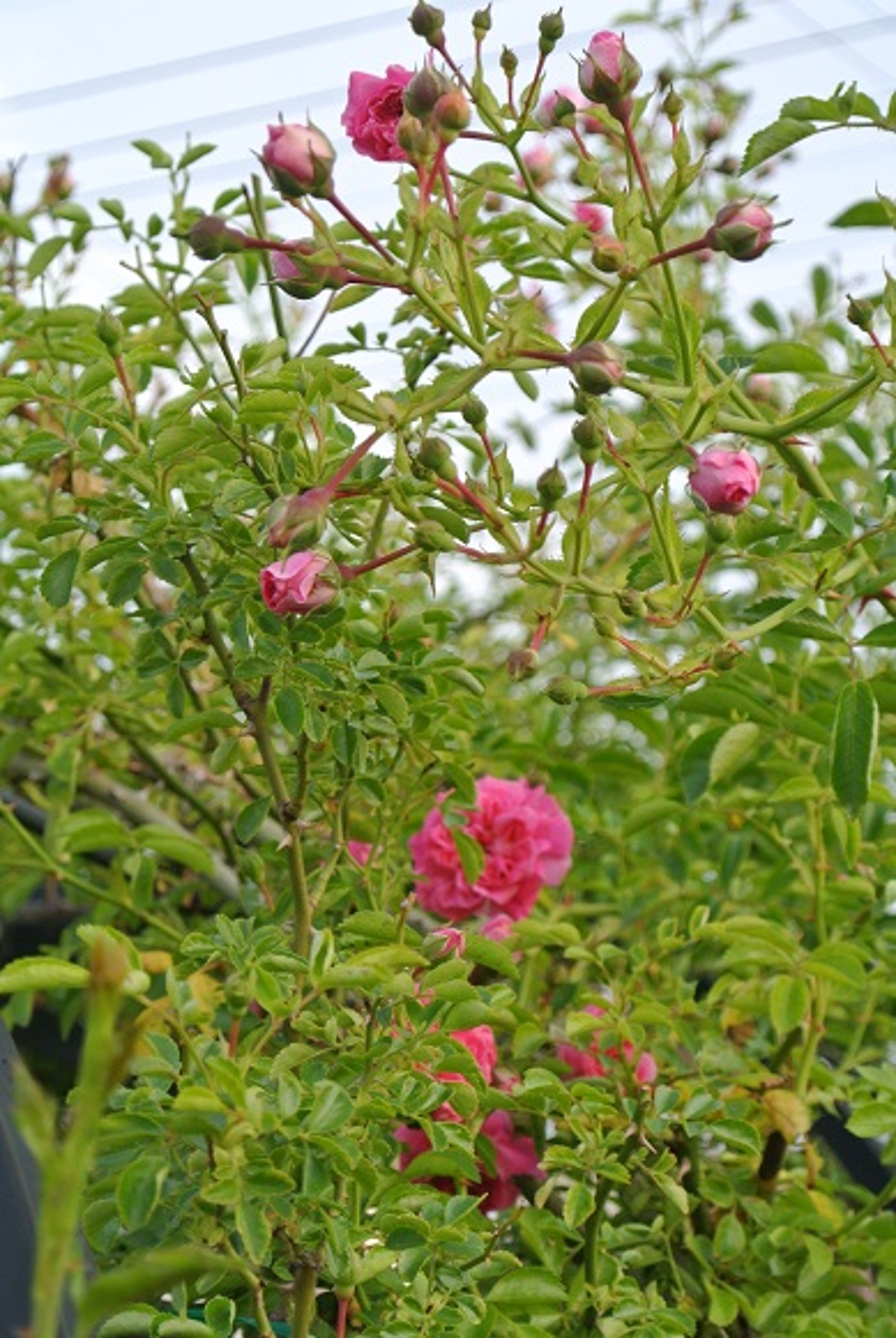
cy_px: 669
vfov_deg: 25.0
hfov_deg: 16.9
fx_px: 3015
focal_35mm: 81
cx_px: 448
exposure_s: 1/125
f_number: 5.6
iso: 200
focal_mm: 30
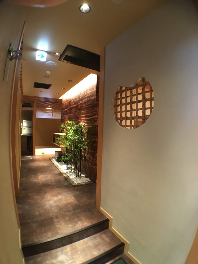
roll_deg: -1.4
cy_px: 132
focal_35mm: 29
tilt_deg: -2.8
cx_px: 99
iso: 320
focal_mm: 4.15
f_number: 2.2
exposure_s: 1/17
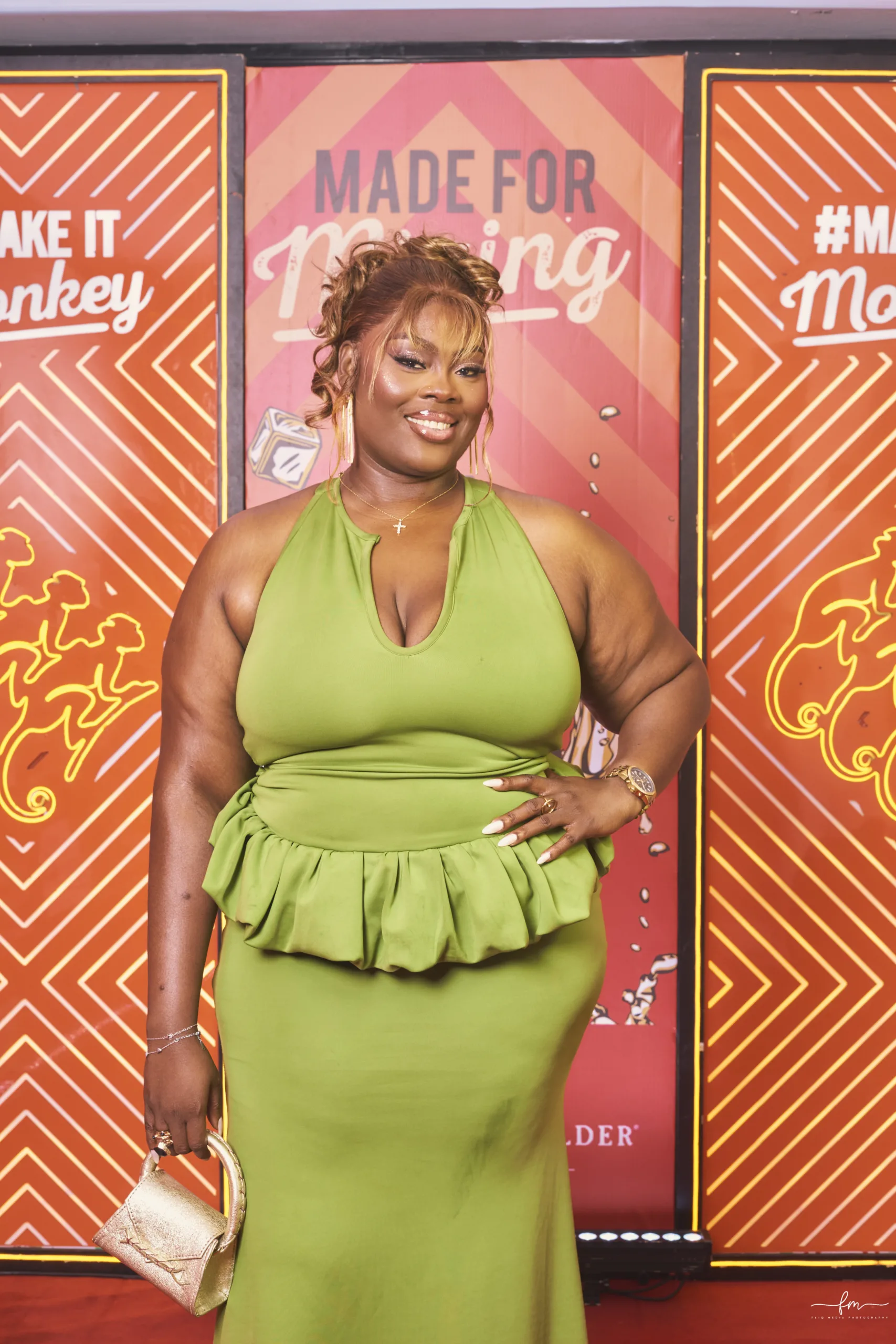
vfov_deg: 39.6
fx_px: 1866
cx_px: 448
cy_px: 672
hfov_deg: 27.0
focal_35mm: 50
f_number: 8
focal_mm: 50
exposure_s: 1/125
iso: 640
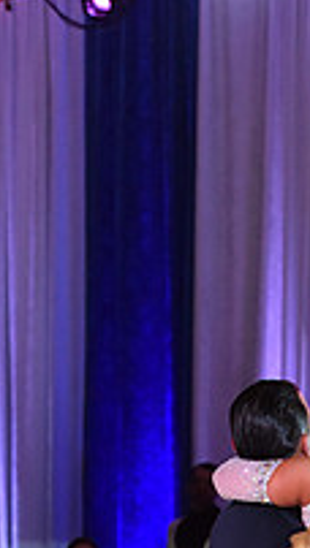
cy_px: 738
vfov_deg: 7.4
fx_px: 4169
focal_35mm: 286
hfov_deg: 4.2
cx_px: 368
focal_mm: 95
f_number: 5
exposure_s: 1/400
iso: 2500
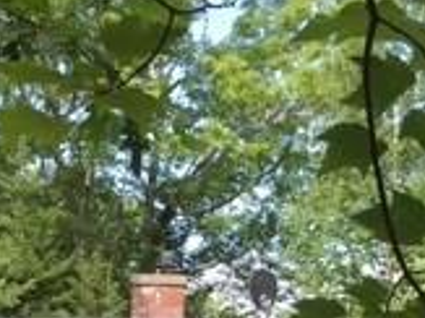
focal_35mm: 114
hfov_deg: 17.3
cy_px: 487
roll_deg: -2.1
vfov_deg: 12.3
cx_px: 156
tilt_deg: -2.0
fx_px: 1399
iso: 25
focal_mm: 4.15
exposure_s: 1/309
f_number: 2.2
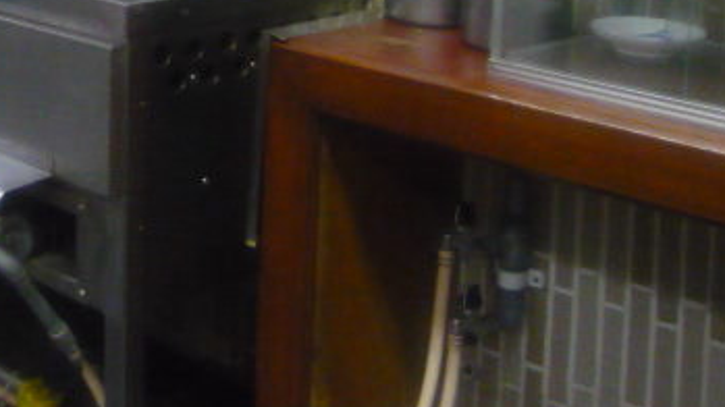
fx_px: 1268
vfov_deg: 17.4
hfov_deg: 31.6
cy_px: -81
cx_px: 239
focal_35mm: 66
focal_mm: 5.5
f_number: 2.8
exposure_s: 1/30
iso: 800
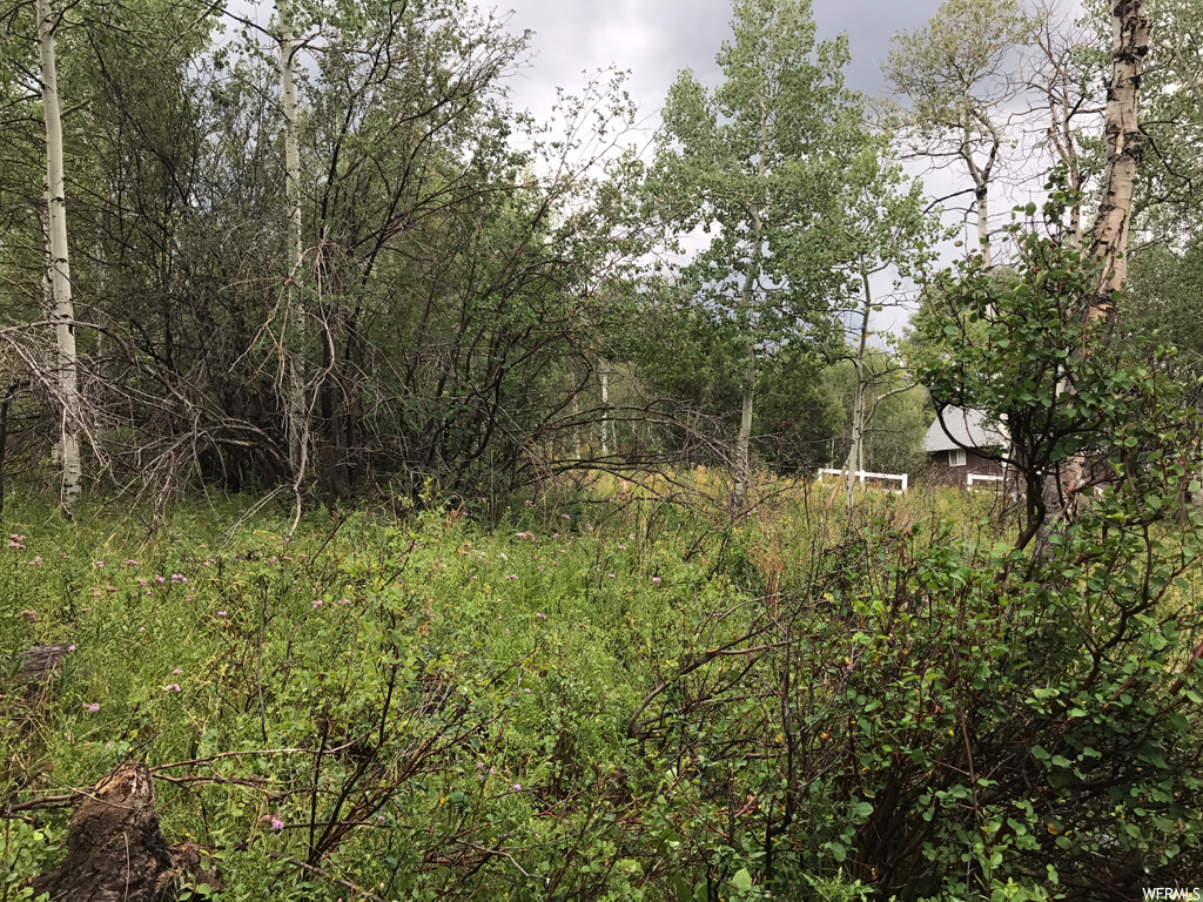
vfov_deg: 49.7
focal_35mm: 28
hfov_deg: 63.4
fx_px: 973
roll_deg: +2.0
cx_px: 602
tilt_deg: +5.4
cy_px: 451
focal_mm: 3.99
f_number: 1.8
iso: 20
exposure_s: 1/647
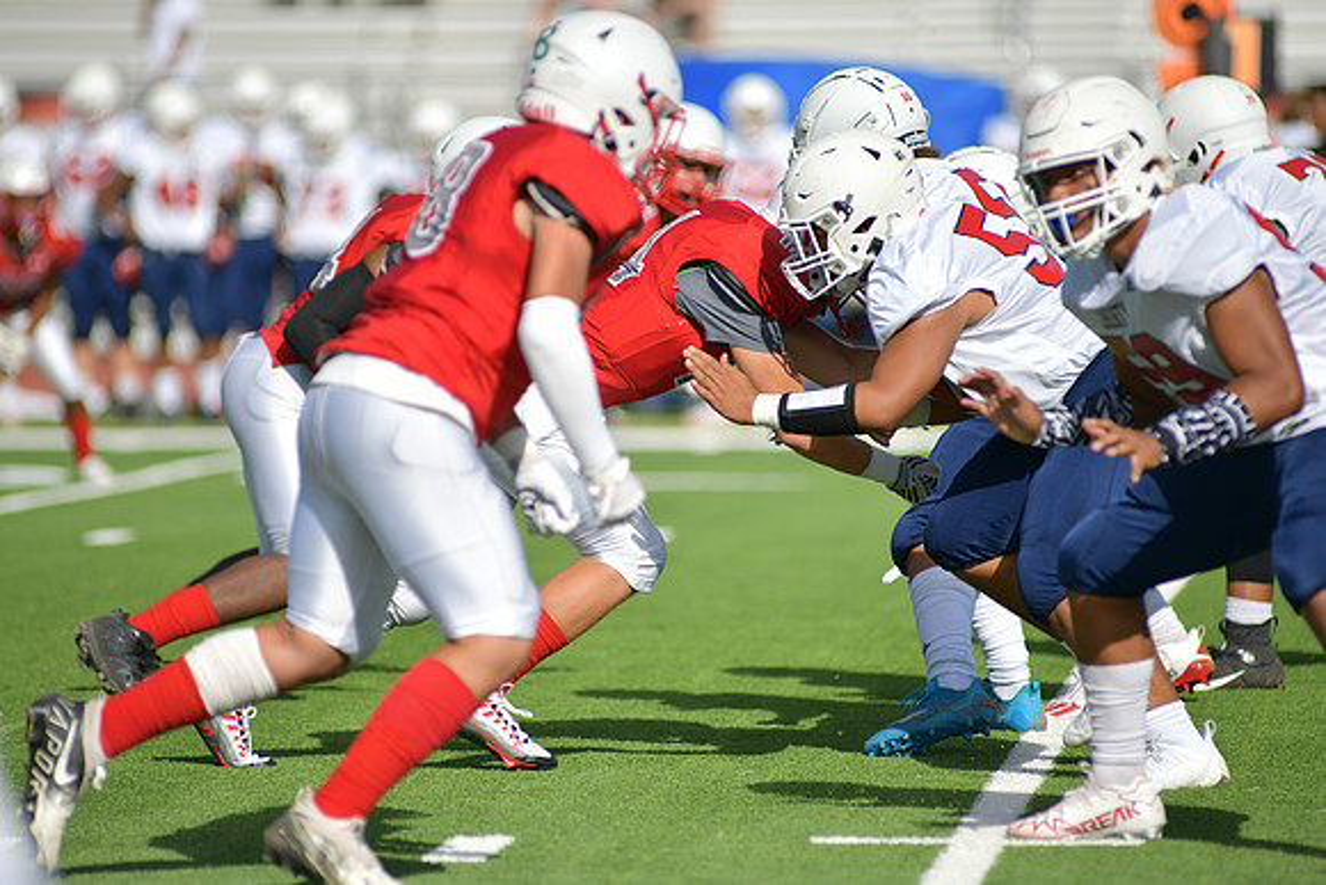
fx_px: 11052
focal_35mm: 300
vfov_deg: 4.6
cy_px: 442
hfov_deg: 6.9
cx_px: 663
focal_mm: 300
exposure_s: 1/2000
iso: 64
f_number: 3.5
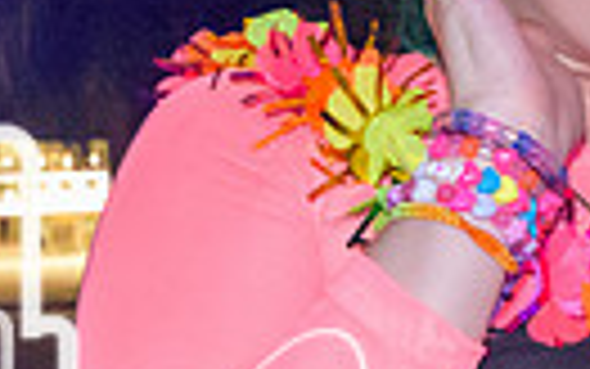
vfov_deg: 9.5
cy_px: 155
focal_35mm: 138
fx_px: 2220
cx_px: 756
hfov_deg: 14.5
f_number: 3.5
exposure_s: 1/60
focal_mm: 20
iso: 5600
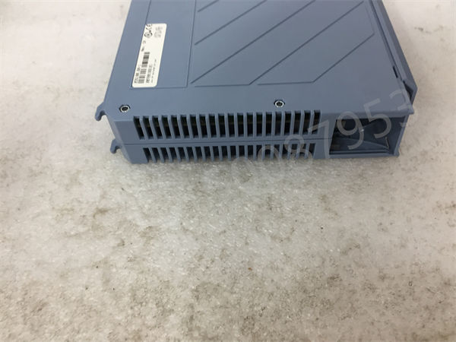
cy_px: 171
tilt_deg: -51.7
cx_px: 228
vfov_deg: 48.2
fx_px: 382
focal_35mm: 29
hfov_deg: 61.7
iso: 100
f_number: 2.2
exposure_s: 1/33
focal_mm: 4.15
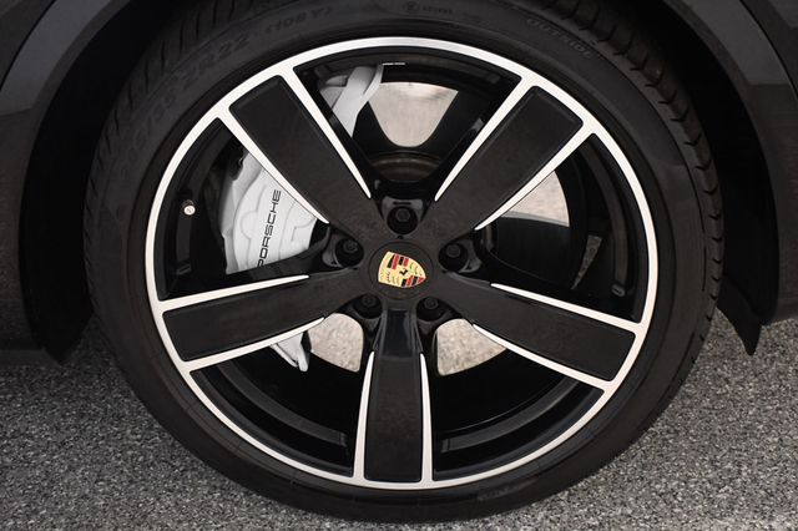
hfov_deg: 33.4
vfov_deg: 22.6
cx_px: 399
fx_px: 1329
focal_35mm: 60
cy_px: 266
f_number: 4.5
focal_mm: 40
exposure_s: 1/60
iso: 4000
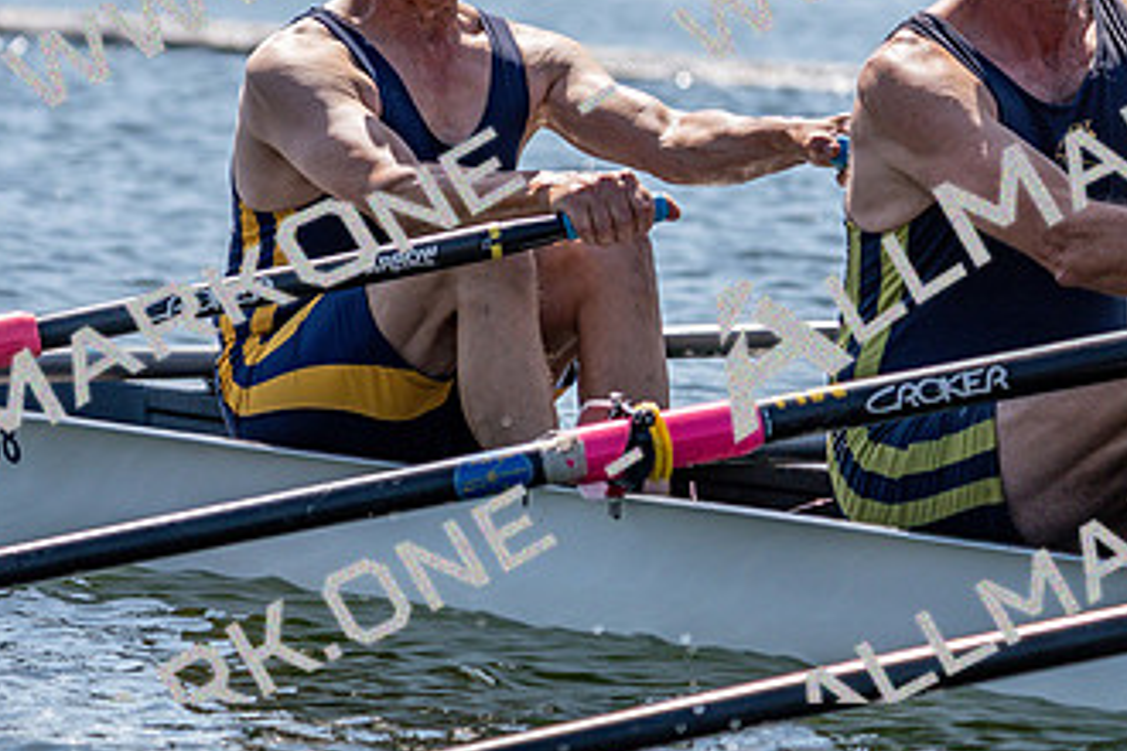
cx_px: 423
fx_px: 11019
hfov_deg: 5.9
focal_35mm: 352
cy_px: 118
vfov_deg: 3.9
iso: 250
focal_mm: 200
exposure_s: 1/2000
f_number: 5.6
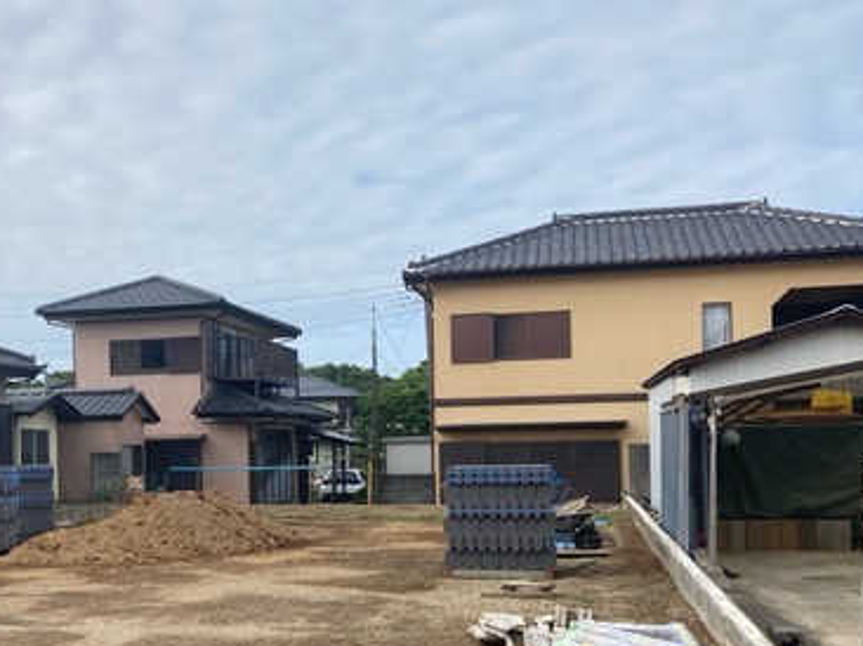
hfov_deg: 37.4
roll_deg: +0.4
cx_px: 160
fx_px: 1221
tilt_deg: -0.2
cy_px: 472
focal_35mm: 49
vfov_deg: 29.3
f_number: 1.8
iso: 20
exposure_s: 1/1656
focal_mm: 3.99
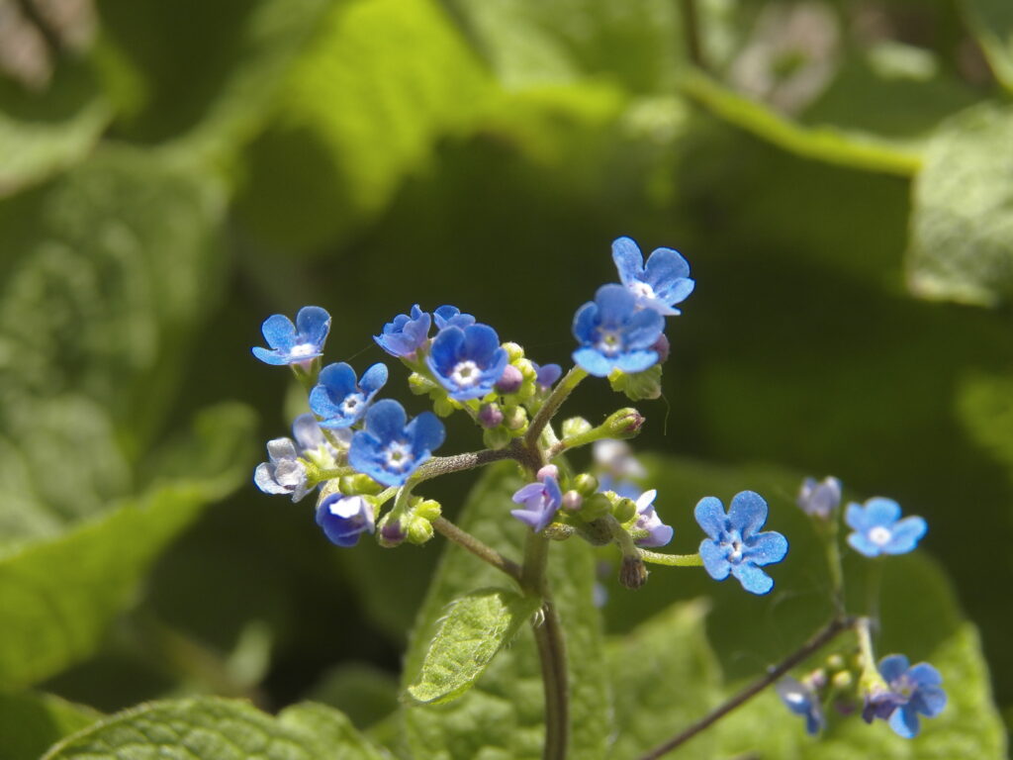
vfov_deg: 17.4
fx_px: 2487
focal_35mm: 85
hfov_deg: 23.0
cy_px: 380
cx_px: 506
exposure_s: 1/400
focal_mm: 15.2
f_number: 4
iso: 125
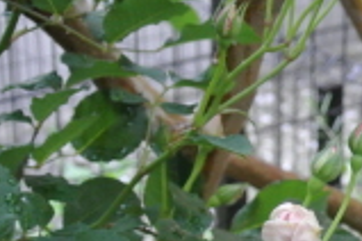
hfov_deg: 13.2
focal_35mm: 148
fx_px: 1488
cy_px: 251
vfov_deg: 9.2
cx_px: 533
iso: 800
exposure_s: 1/20
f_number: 4.5
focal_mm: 17.5
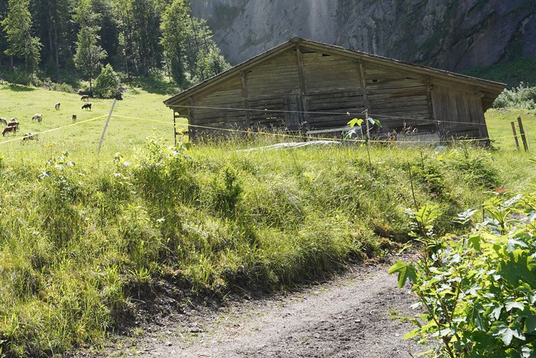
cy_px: 26
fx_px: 774
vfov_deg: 25.1
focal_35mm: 52
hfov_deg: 36.3
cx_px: 78
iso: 100
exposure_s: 1/100
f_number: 9
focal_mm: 24
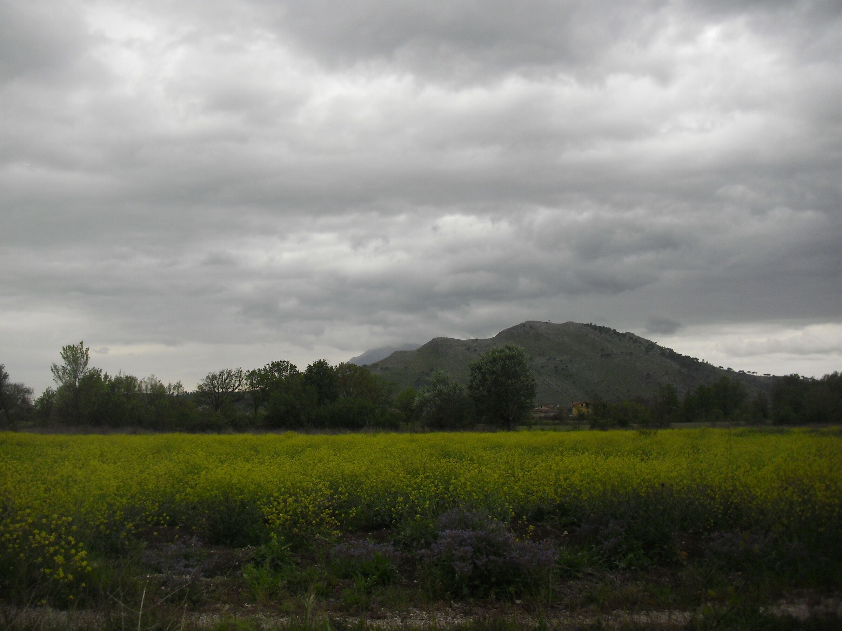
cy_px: 316
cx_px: 421
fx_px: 924
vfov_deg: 37.7
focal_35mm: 38
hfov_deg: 49.0
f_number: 8
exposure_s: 1/60
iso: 100
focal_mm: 6.2
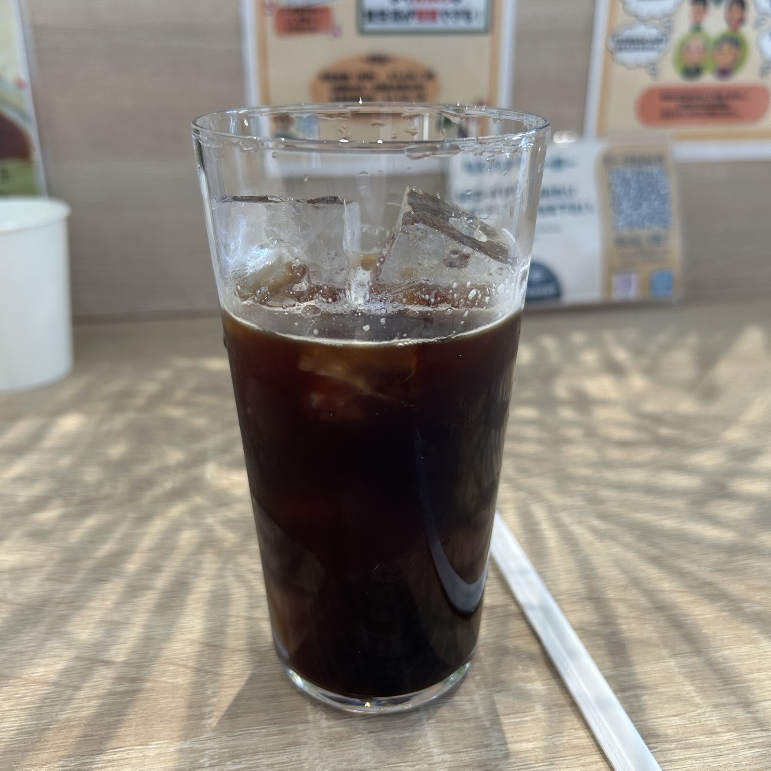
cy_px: 383
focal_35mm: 31
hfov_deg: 52.5
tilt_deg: -24.3
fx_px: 781
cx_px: 381
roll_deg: +0.5
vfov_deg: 52.5
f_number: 1.5
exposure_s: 1/100
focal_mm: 5.7
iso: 125
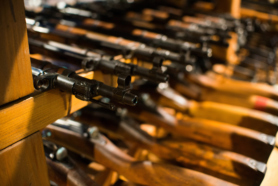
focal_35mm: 35
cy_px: 93
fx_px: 270
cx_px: 139
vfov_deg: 37.9
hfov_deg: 54.4
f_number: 2.8
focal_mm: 35
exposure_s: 1/80
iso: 3200
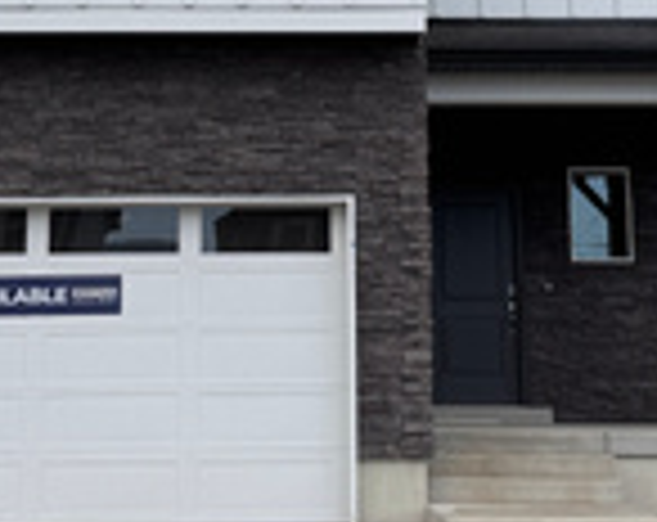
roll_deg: +0.4
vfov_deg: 14.6
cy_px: -45
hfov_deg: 18.7
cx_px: 279
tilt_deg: +13.2
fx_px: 1997
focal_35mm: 103
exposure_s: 1/3802
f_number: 1.78
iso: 80
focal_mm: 6.76
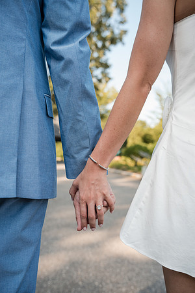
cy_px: 146
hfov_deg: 37.9
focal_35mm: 35
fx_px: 284
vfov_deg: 54.4
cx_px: 98
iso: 200
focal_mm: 35
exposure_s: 1/250
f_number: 4
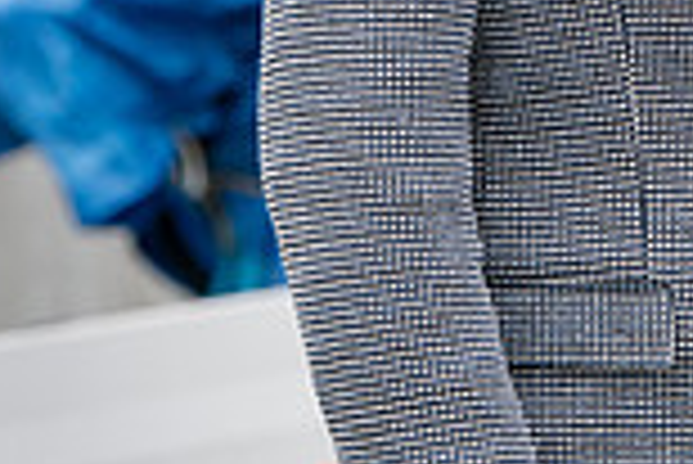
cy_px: -313
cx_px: 666
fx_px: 9441
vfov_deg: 2.8
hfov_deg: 4.2
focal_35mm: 490
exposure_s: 1/1250
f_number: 4
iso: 400
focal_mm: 130
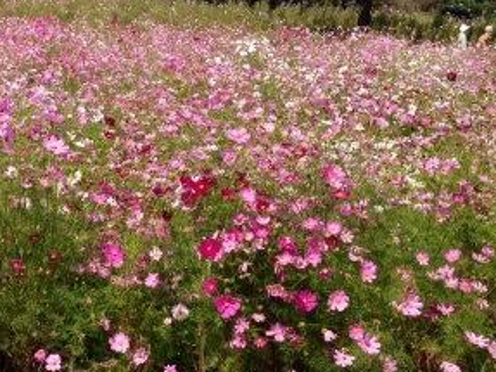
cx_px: 64
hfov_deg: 24.4
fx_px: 1117
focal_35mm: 78
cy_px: 189
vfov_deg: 18.9
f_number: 2.4
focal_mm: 4.28
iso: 50
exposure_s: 1/1577
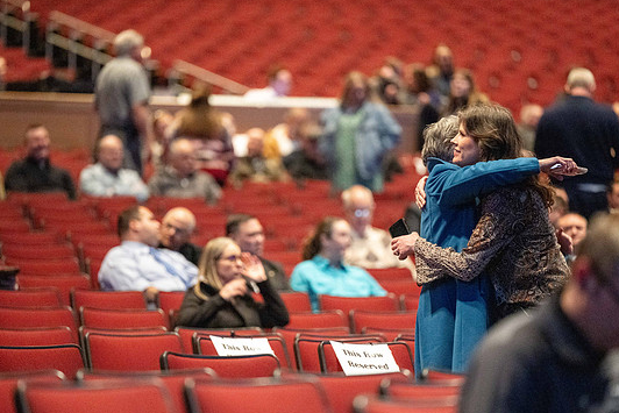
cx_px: 299
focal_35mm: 218
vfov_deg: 6.3
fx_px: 3749
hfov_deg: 9.4
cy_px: 217
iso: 10000
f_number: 2.8
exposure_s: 1/125
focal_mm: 200
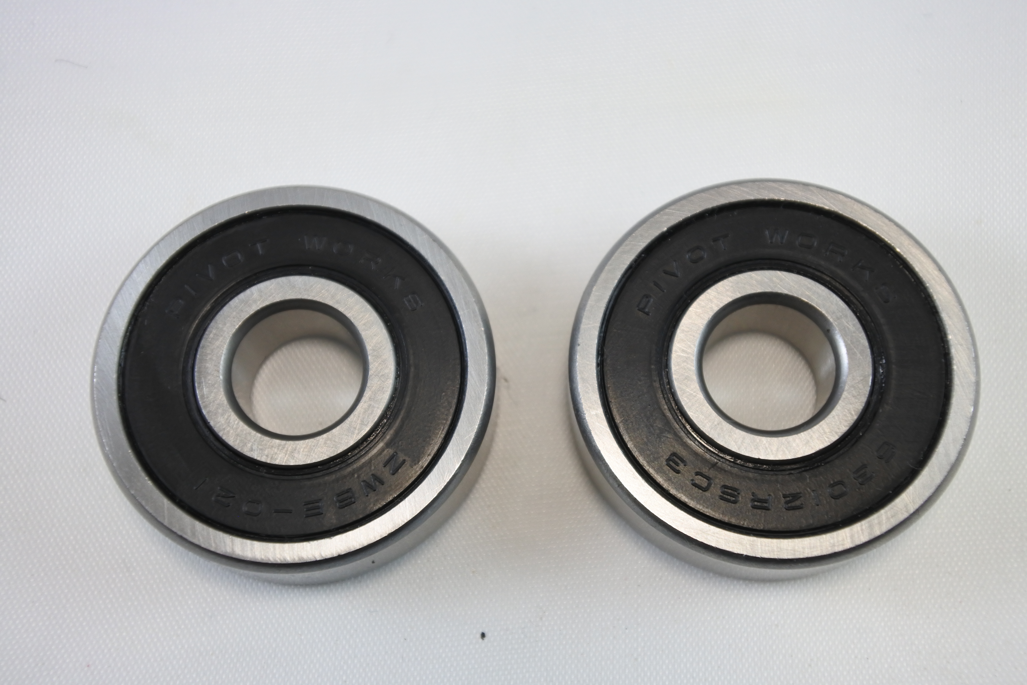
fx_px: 1483
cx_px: 514
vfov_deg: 26.0
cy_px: 342
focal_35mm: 52
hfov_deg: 38.2
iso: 400
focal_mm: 19.3
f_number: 4.5
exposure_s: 1/160
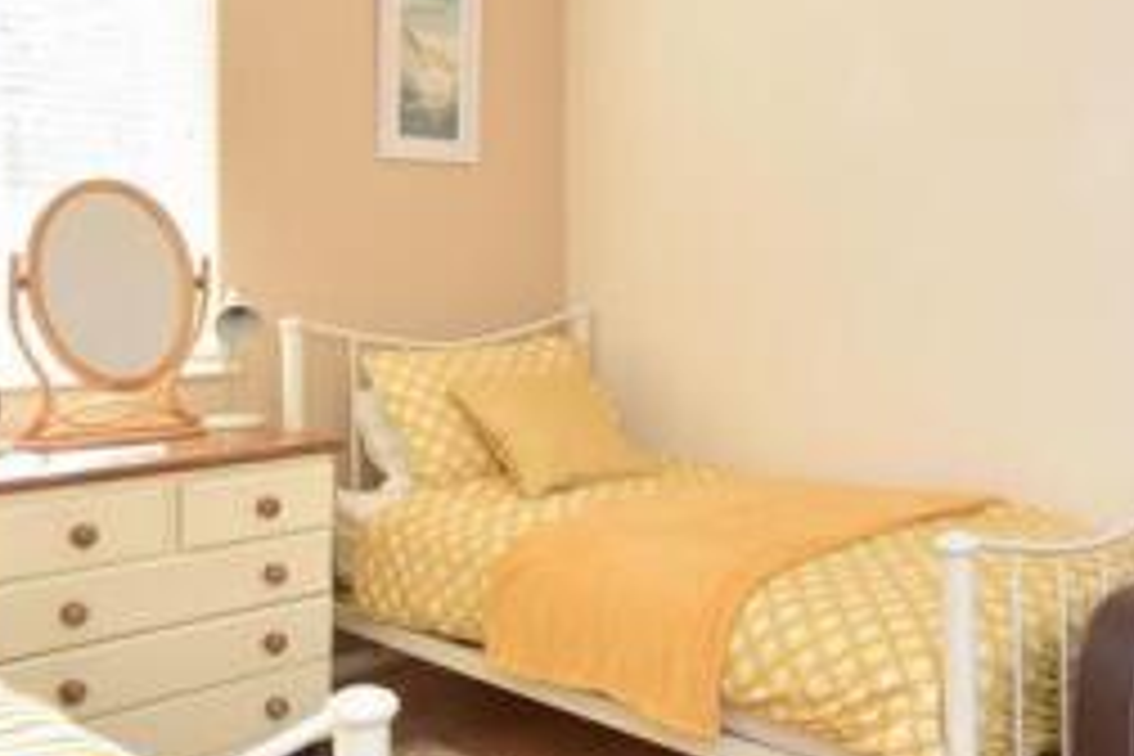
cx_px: 770
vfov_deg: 33.9
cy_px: 259
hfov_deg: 48.6
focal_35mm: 39
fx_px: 1228
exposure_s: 1/60
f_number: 9
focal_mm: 10
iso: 500
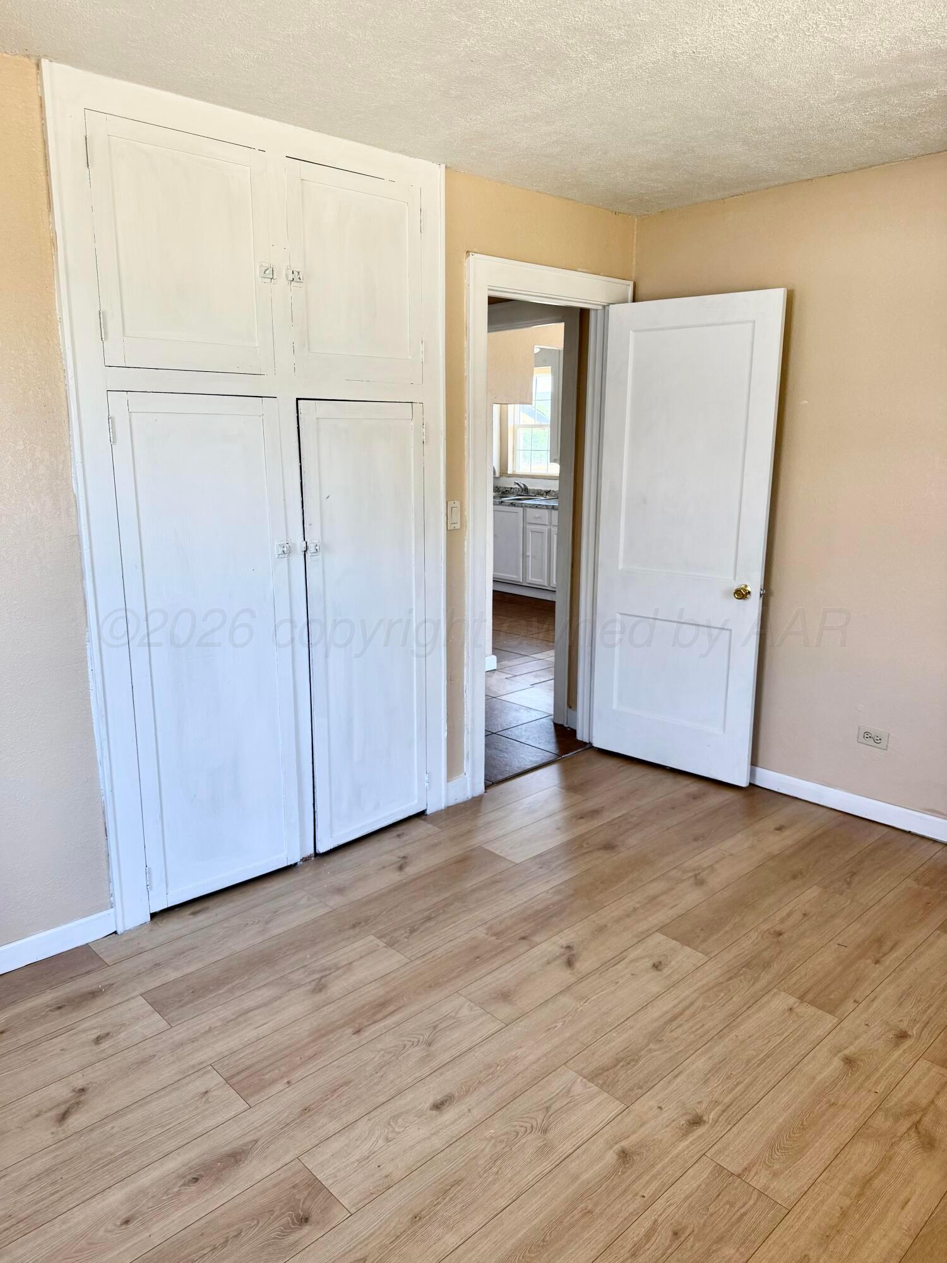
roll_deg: +0.3
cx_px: 474
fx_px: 875
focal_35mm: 24
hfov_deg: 56.8
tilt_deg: -11.7
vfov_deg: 71.6
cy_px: 632
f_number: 1.78
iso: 125
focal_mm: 6.76
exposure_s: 1/165
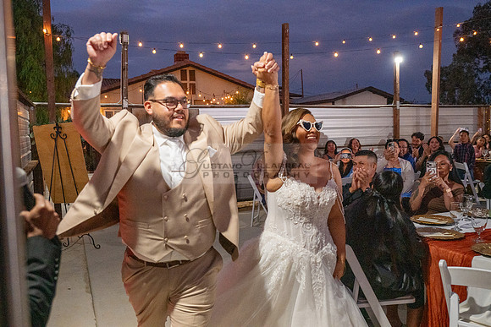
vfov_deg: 40.0
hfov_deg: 57.2
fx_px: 450
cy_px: 164
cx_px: 246
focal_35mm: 33
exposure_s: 1/250
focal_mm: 33
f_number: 4
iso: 4000
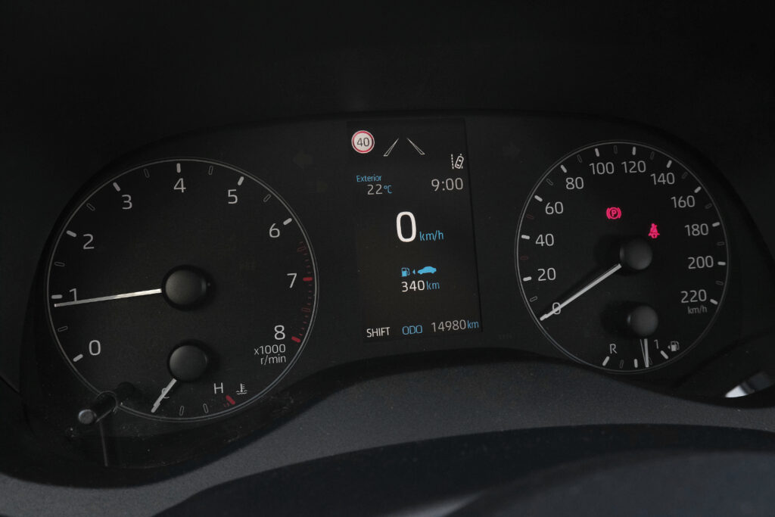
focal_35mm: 33
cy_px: 258
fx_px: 710
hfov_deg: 57.2
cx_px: 388
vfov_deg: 40.0
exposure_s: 1/125
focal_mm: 22.1
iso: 2000
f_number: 9
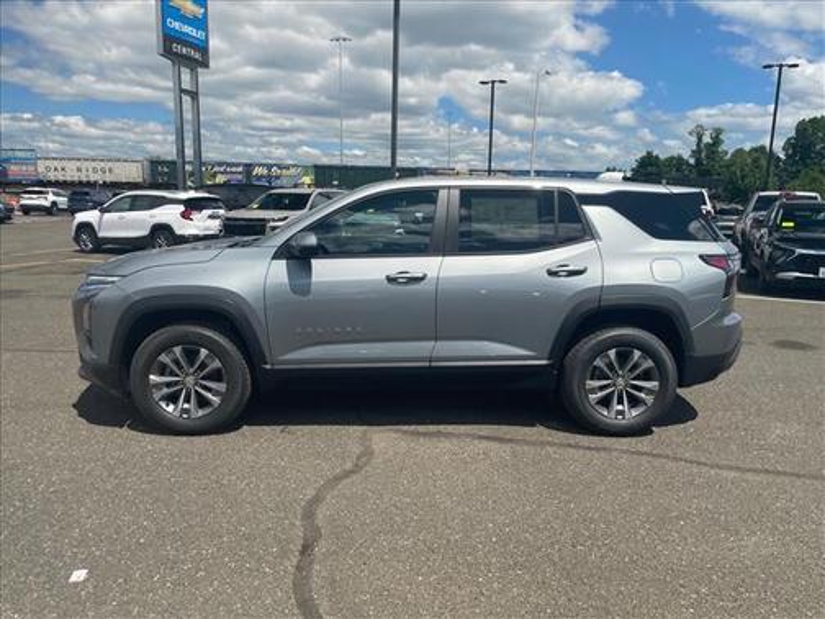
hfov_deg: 67.3
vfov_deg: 53.1
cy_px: 310
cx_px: 412
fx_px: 620
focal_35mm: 26
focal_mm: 4.2
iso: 32
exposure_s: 1/2817
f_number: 1.6
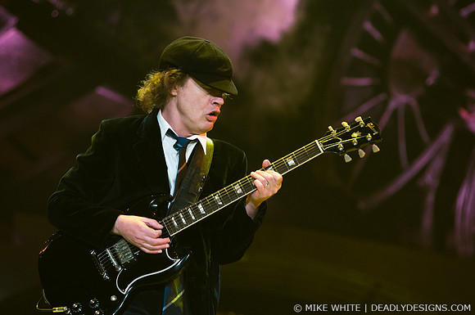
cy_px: 158
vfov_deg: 5.7
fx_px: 3162
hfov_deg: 8.6
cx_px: 238
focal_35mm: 240
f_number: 4
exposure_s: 1/200
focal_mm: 160
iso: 800
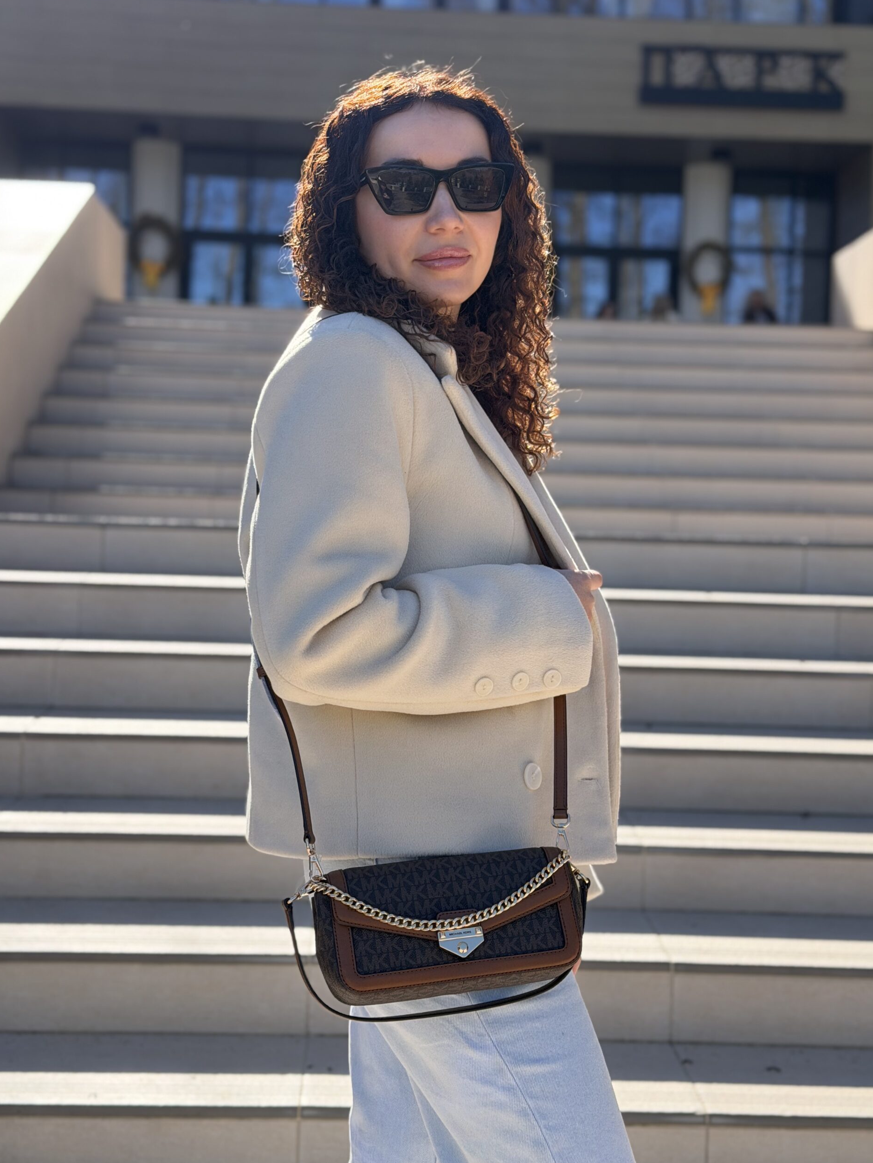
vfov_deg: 38.9
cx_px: 436
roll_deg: -1.8
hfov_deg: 29.7
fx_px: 1648
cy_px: 572
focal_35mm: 49
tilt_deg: -0.9
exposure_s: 1/2667
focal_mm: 6.76
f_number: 1.78
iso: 100
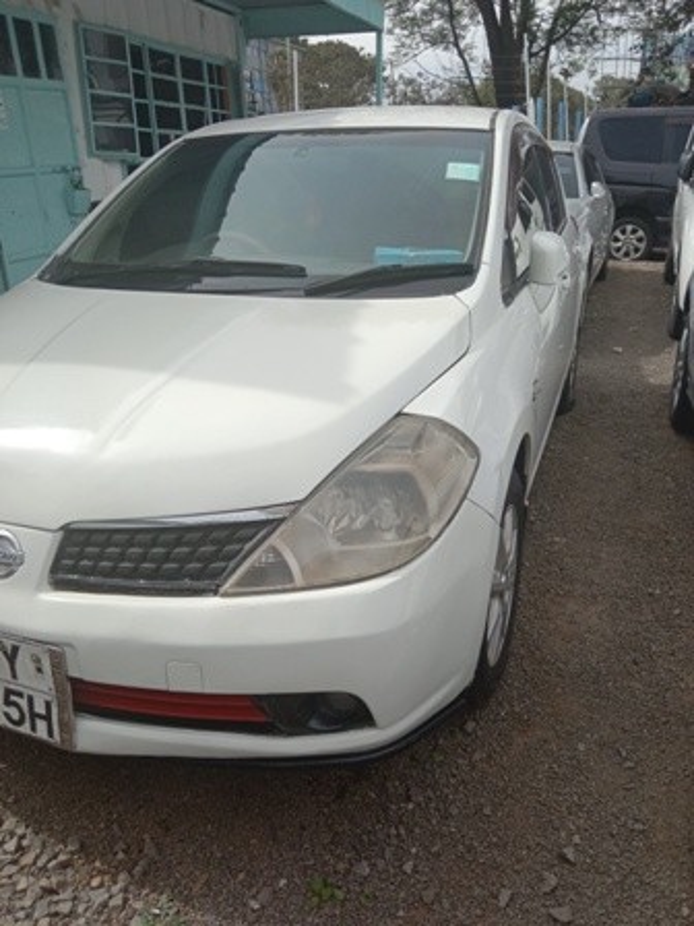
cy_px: 463
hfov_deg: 53.1
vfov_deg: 67.3
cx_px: 347
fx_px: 695
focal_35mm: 26
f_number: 2.2
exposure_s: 1/971
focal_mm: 3.65
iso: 102
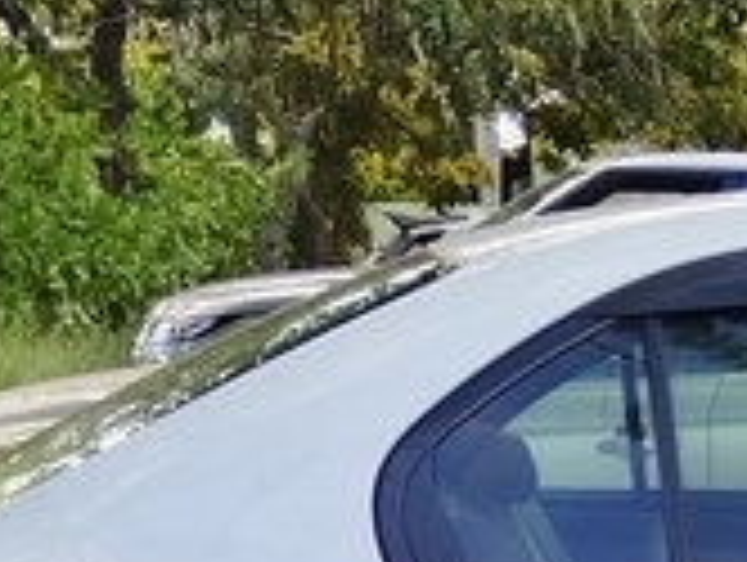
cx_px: 1202
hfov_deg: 14.4
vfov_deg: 10.4
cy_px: 1295
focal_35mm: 125
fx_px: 2701
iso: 116
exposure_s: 1/100
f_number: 1.9
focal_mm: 4.95
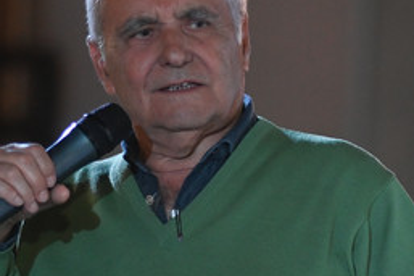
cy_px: 228
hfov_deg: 5.4
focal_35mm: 378
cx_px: 387
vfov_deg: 3.6
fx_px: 4344
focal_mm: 135
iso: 3200
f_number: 2.8
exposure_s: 1/500
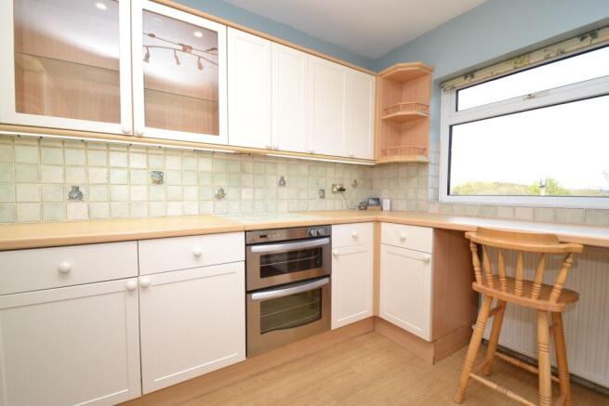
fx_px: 254
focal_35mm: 15
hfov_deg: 100.4
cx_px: 304
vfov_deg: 77.4
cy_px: 203
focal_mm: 10
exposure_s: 1/125
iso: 220
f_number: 5.6
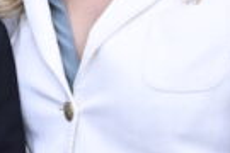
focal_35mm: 233
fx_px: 1488
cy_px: 138
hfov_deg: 8.7
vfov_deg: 5.9
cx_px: -41
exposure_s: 1/400
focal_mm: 30
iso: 3200
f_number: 4.5
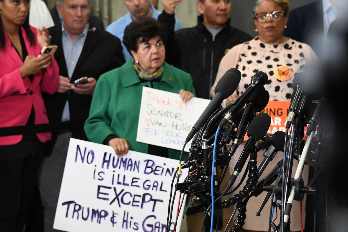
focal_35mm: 120
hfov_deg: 17.1
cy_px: 116
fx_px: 1160
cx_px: 174
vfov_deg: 11.4
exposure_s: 1/100
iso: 3200
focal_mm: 100
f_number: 5.3
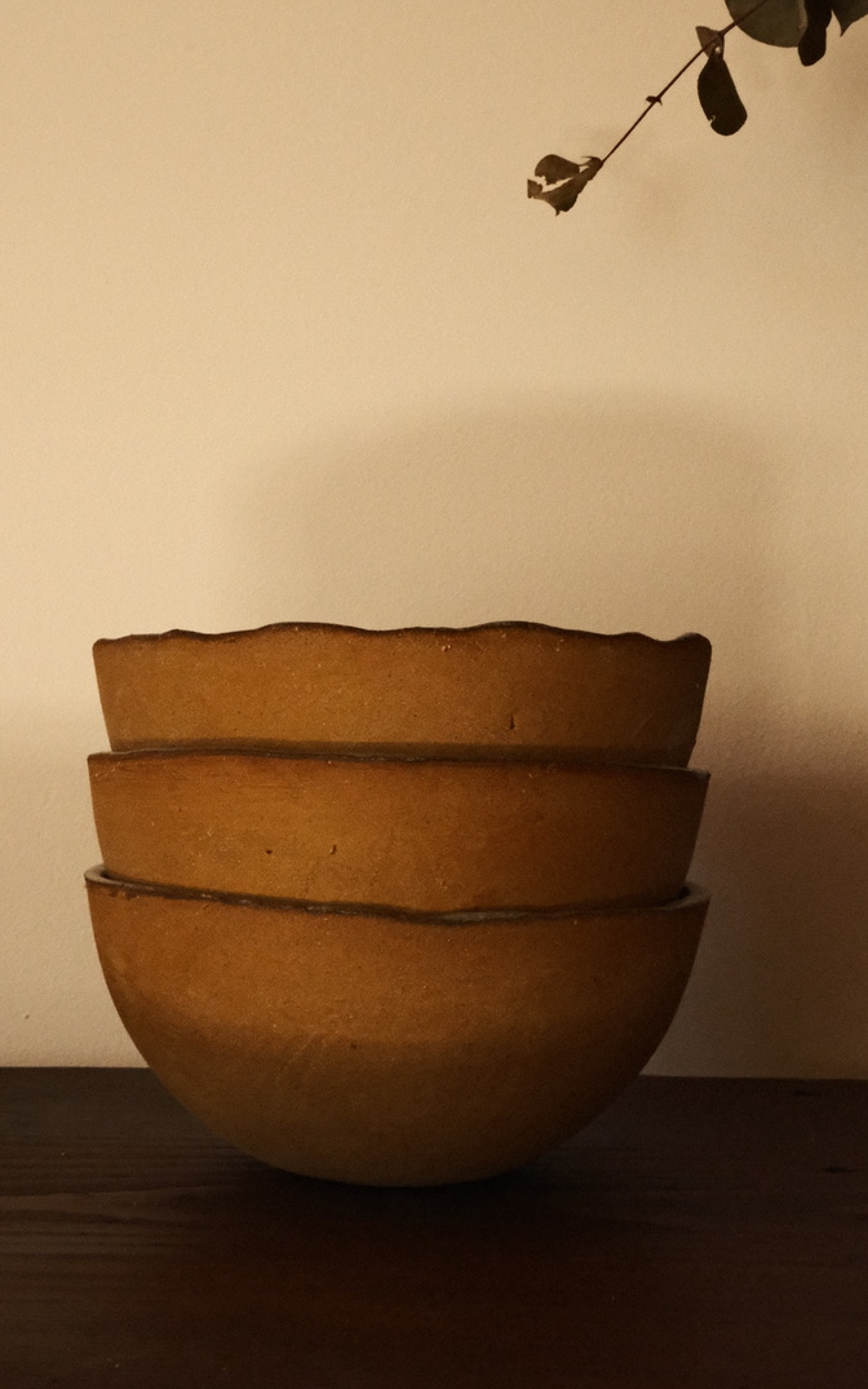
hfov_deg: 18.6
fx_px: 2649
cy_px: 694
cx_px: 435
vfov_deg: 29.4
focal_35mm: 70
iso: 12800
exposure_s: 1/40
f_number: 20
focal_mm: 45
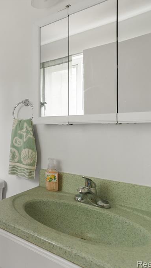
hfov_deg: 34.9
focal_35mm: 27
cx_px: -26
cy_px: 135
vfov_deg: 69.8
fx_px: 192
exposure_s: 1/8
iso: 400
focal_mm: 17
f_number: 9
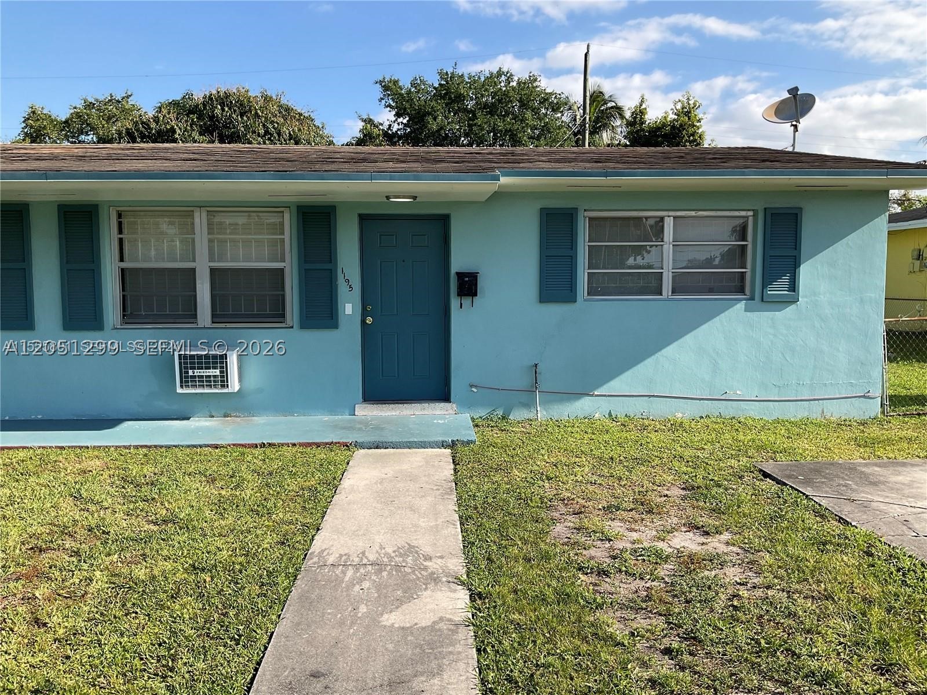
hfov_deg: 61.7
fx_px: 777
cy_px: 348
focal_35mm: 29
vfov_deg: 48.2
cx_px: 464
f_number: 1.8
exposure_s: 1/1342
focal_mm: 3
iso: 16
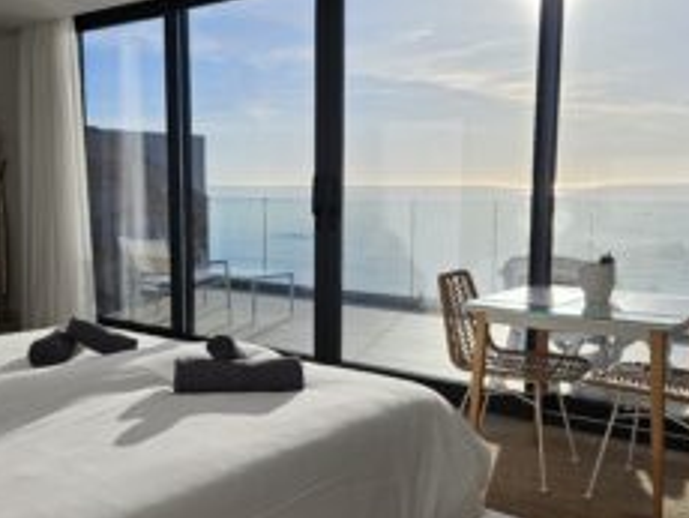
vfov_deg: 36.0
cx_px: 294
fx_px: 797
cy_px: 278
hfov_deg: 46.6
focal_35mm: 40
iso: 25
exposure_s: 1/2524
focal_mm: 5.4
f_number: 1.8
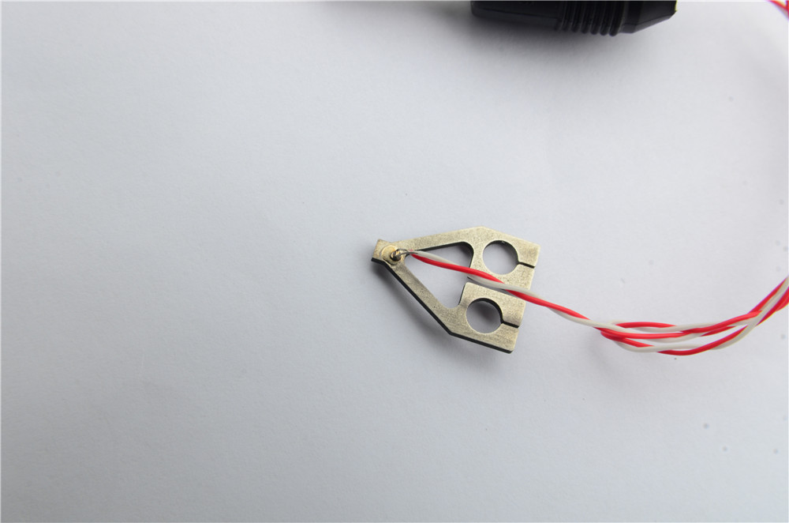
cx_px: 394
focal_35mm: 75
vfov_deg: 18.1
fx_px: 1640
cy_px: 262
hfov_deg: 27.0
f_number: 16
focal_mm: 50
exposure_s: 1/15
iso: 100
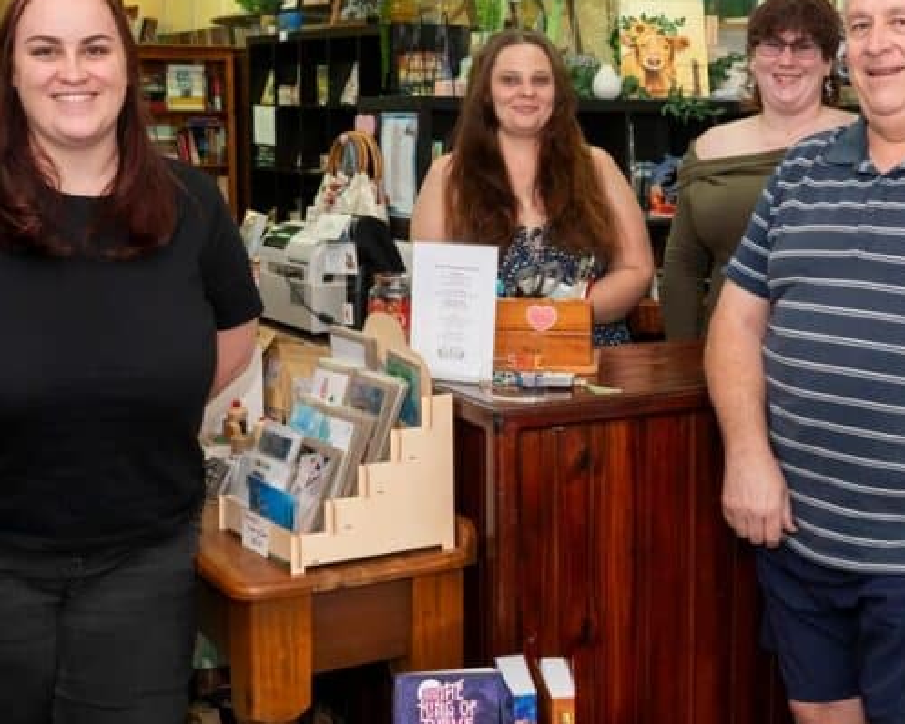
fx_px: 1501
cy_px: 241
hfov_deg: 33.4
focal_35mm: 56
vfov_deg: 27.0
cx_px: 581
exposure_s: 1/160
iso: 1600
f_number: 5.6
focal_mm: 29
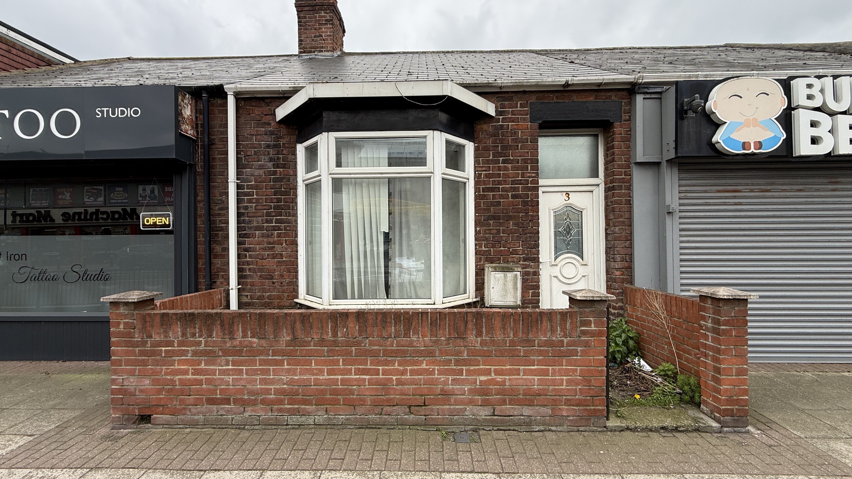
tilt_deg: +0.6
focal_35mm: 16
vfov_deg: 67.1
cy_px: 240
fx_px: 361
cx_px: 416
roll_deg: -0.1
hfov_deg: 99.4
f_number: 2.2
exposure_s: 1/388
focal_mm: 2.22
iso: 50
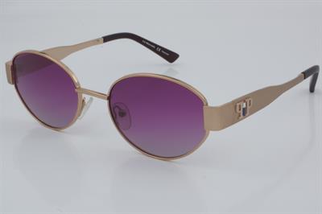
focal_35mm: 75
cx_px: 161
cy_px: 107
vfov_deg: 18.2
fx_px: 670
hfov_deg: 27.0
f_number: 32
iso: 100
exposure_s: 1/3
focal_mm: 50
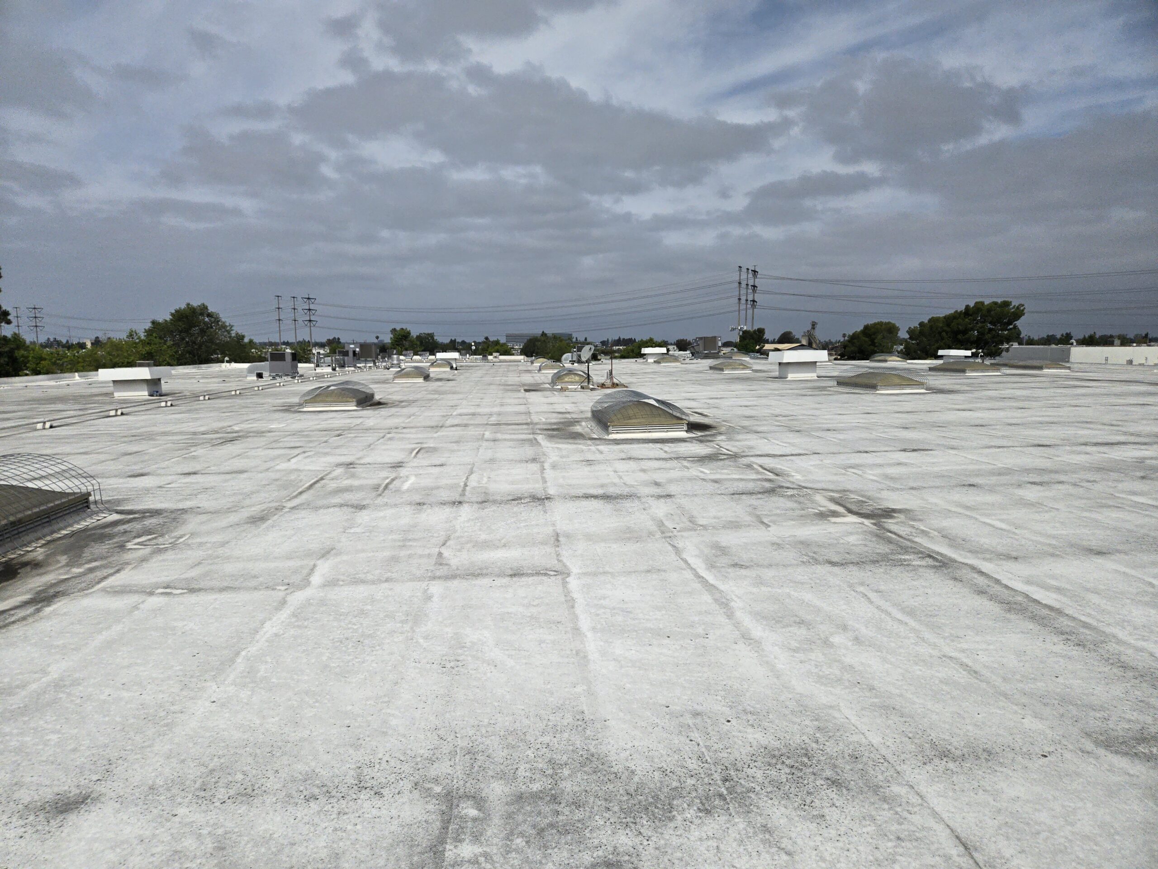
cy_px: 434
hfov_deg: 73.9
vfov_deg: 58.9
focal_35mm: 23
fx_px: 769
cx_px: 579
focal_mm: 5.4
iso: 25
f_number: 1.8
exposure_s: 1/4883
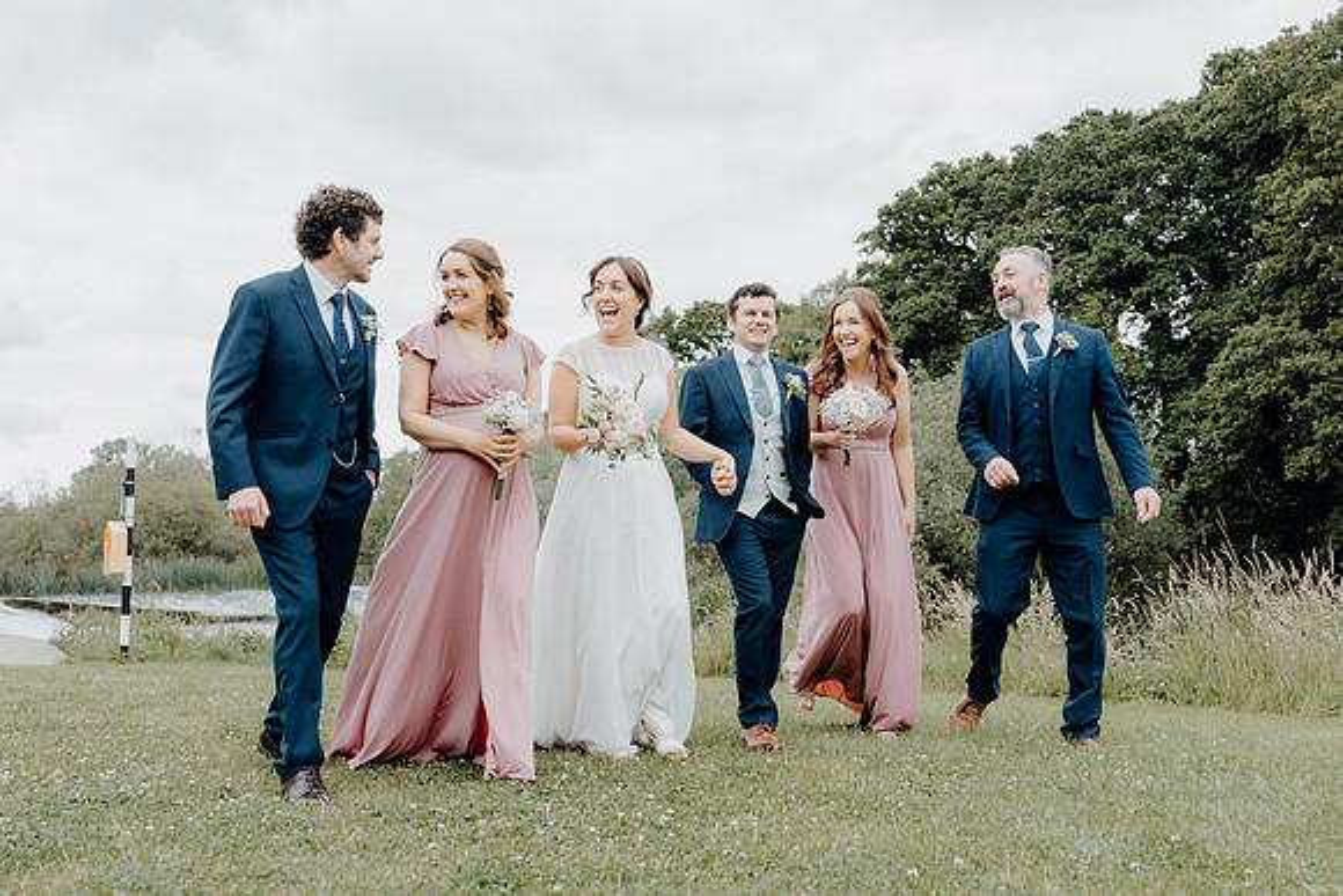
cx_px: 672
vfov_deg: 36.0
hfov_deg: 51.9
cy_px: 448
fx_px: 1381
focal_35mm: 37
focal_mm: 37
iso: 125
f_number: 5
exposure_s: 1/200
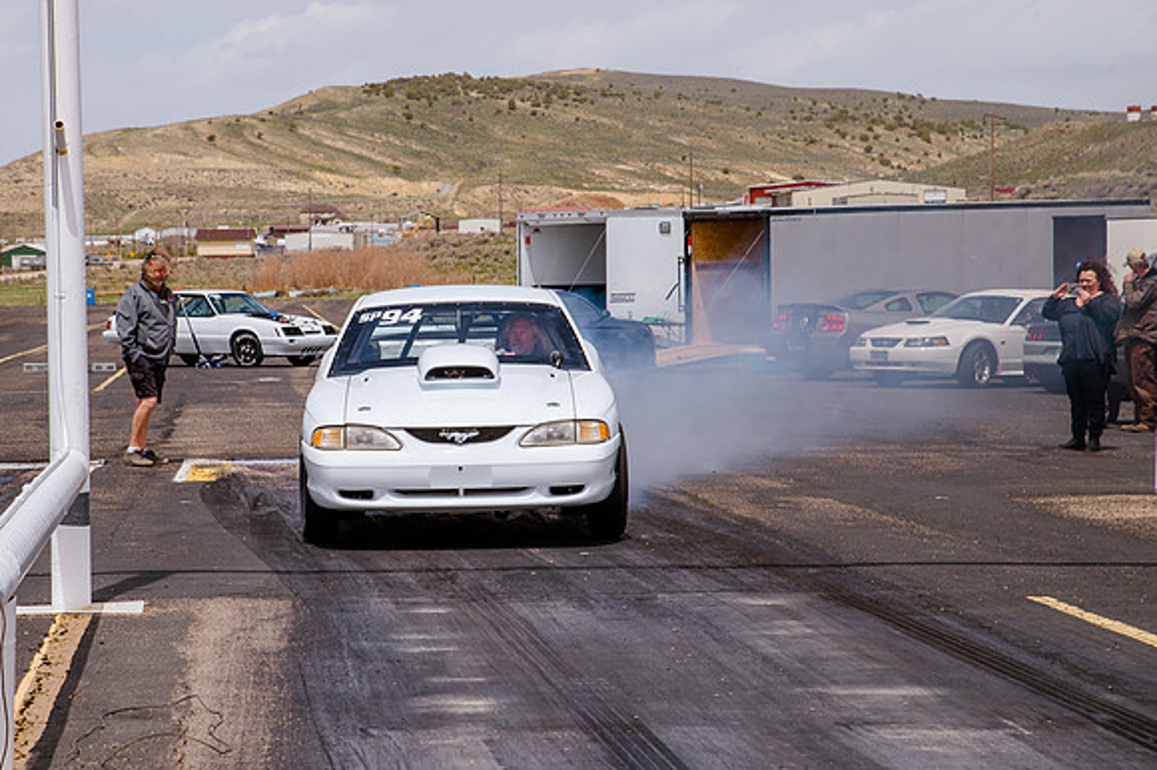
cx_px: 410
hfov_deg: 16.6
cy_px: 375
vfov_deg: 11.1
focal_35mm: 123
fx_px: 3962
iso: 200
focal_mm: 95
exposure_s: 1/400
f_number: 10
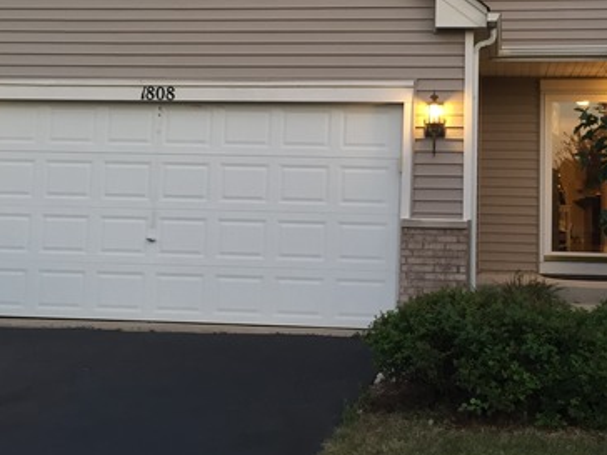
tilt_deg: +4.8
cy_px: 132
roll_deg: -0.8
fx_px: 894
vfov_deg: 28.3
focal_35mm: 51
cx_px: 412
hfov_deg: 37.0
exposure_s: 1/30
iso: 64
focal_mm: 4.15
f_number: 2.2
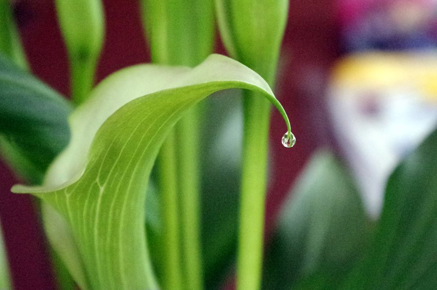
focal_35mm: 64
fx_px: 776
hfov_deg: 31.5
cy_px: 145
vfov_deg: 21.2
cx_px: 218
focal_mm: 42.5
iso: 12800
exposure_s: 1/100
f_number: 7.1
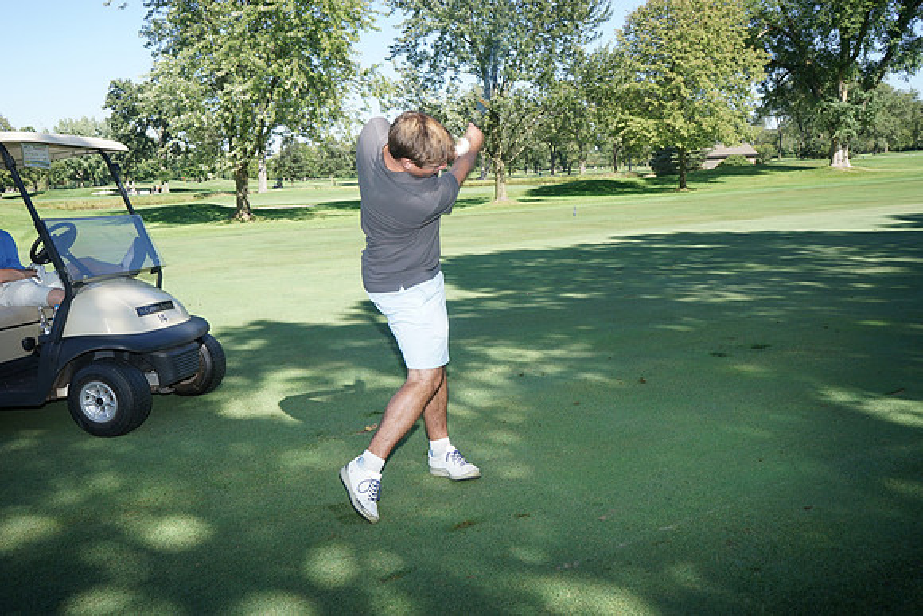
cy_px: 308
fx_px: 795
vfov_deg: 42.3
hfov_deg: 60.3
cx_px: 462
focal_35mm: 31
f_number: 11
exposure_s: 1/200
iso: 400
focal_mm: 31
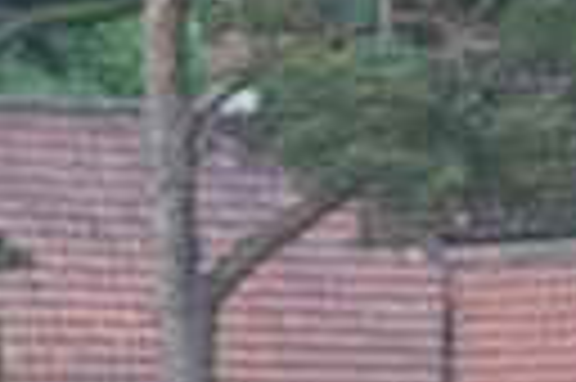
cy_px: 820
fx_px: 17913
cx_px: 1228
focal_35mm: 1121
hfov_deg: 1.8
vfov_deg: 1.2
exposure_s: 1/640
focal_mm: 165
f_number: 7.1
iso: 1000
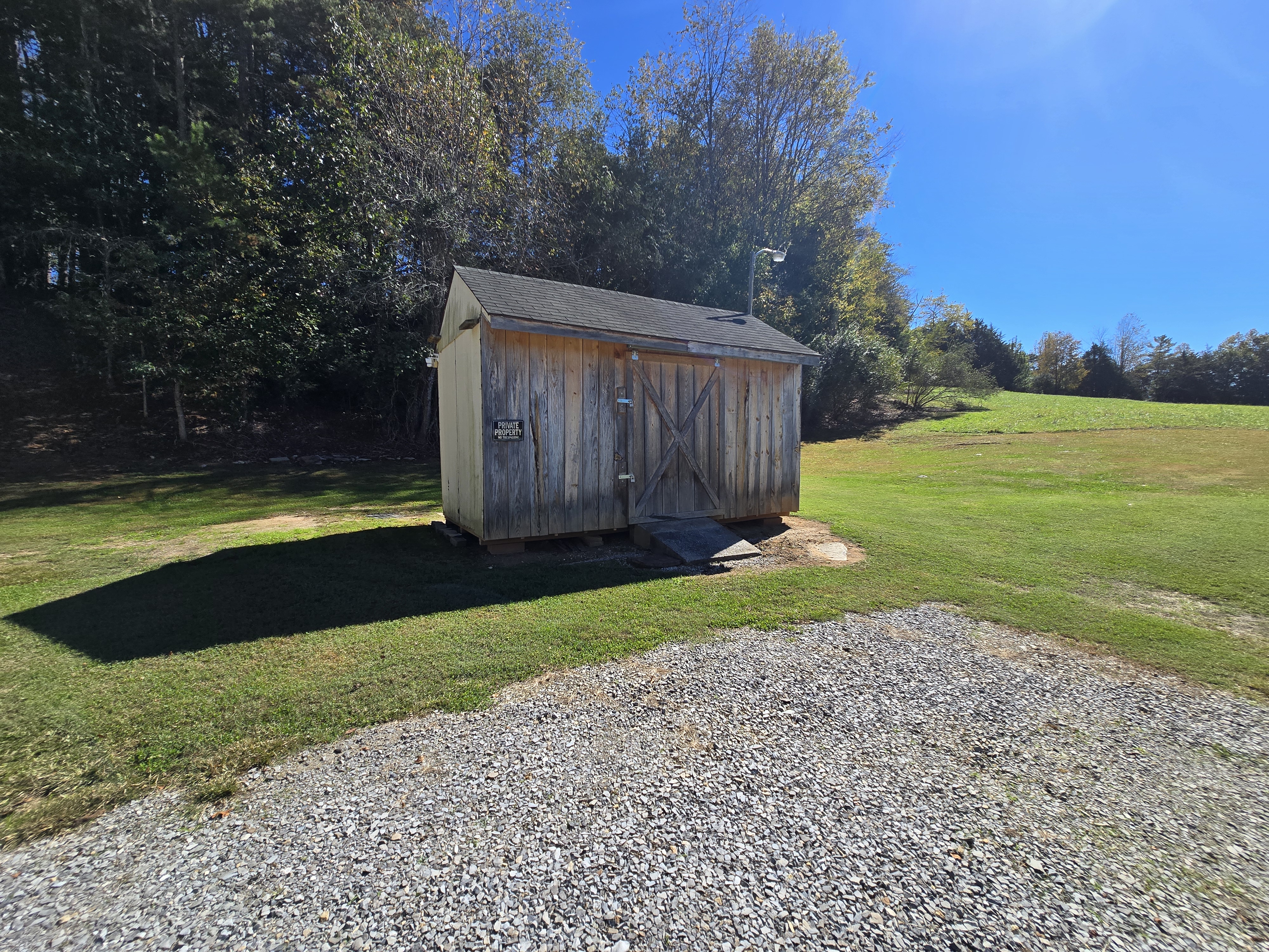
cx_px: 634
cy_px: 476
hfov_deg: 106.2
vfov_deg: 89.9
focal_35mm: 13
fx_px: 477
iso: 50
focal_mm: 2.2
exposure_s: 1/1714
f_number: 2.2
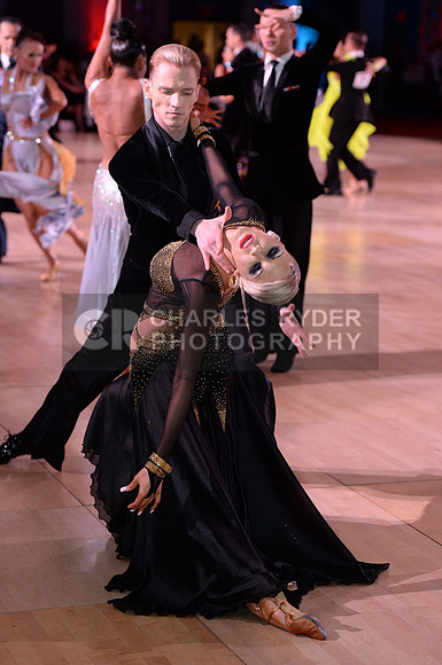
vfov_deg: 21.5
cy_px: 332
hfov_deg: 14.4
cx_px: 221
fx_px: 1755
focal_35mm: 95
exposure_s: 1/250
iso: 2000
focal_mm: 95
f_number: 4
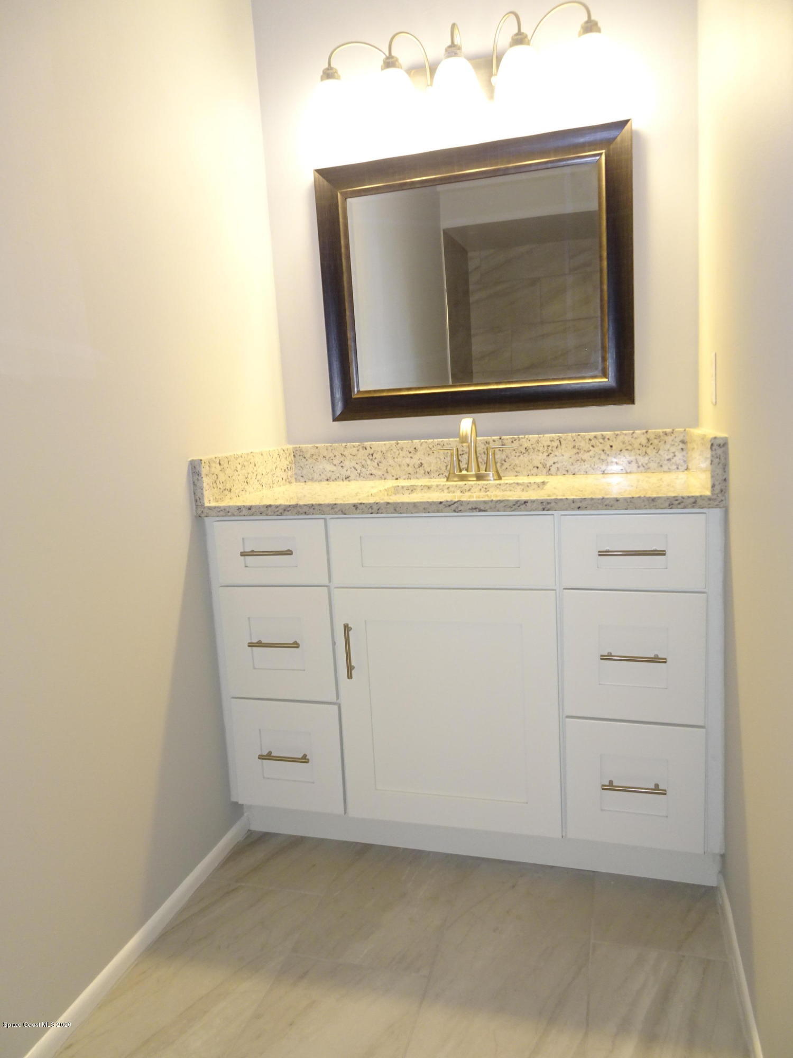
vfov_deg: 71.6
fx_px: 733
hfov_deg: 56.8
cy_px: 529
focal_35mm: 24
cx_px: 396
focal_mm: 4.1
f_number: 3.5
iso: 200
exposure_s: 1/30
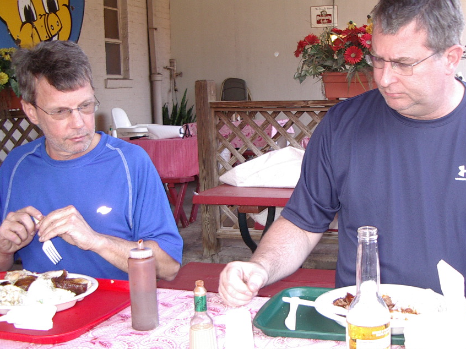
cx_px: 261
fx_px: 619
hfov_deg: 41.2
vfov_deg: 31.5
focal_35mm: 46
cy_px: 189
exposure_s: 1/60
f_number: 2.6
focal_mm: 5.8
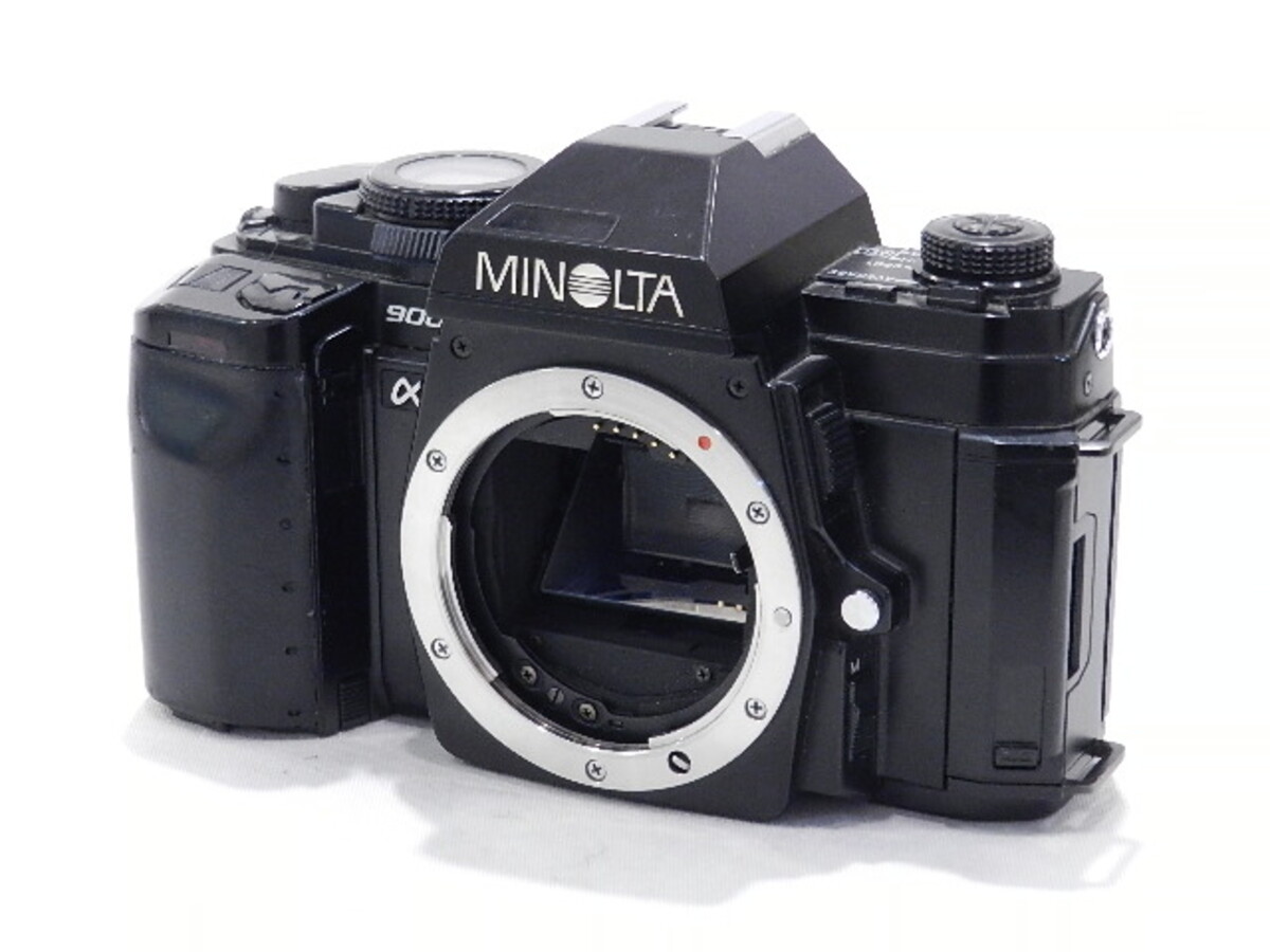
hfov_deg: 23.3
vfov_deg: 17.6
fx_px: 3082
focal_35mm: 84
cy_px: 476
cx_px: 635
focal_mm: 14.9
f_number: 4.4
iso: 800
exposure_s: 1/30
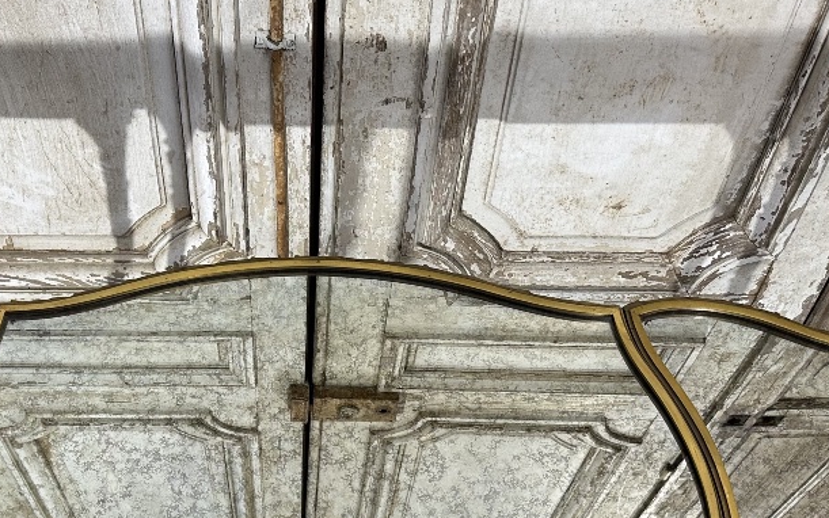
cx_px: 296
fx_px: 1130
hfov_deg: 39.9
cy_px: 473
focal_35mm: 50
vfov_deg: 25.0
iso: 160
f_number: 1.78
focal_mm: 6.86
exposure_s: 1/50
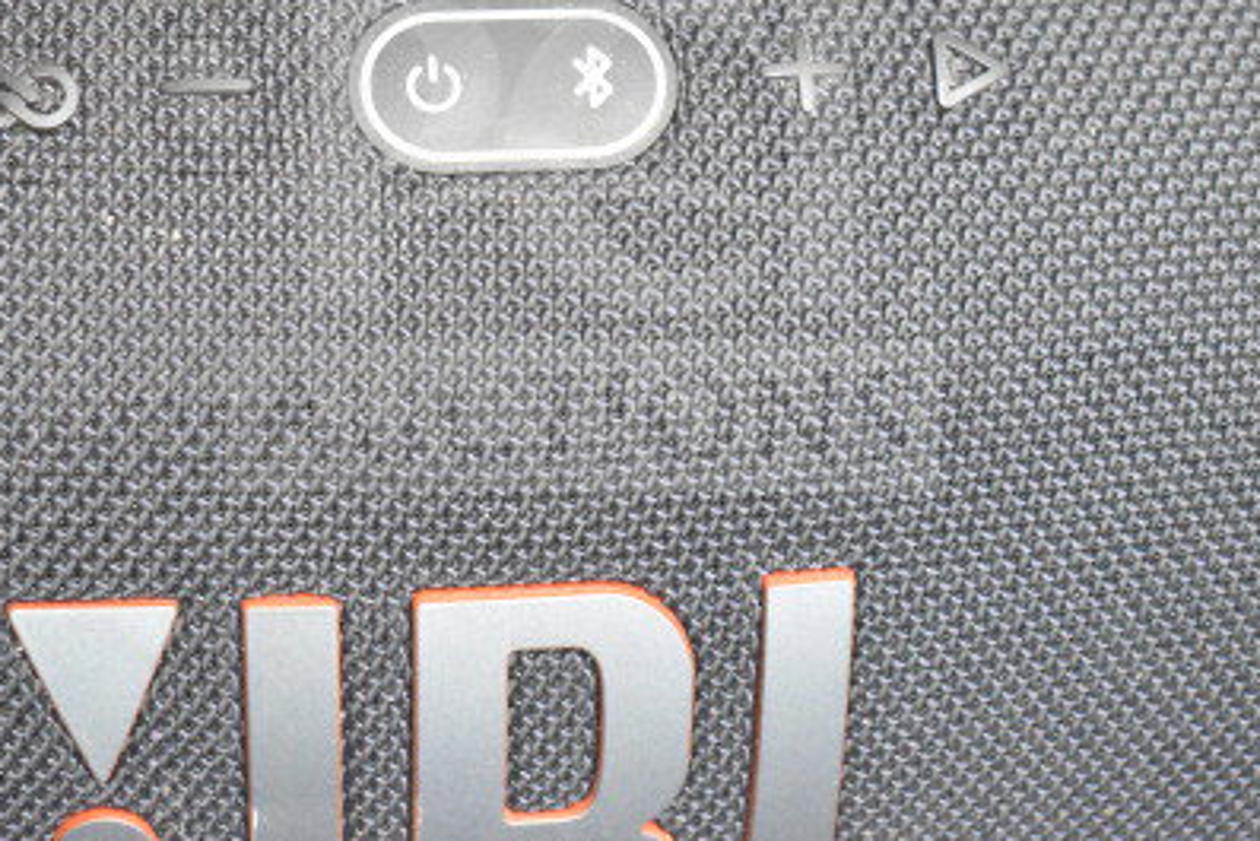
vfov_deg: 16.9
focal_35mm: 81
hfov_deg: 25.1
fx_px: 2828
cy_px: 240
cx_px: 581
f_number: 4.5
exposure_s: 1/60
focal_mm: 35
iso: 9000
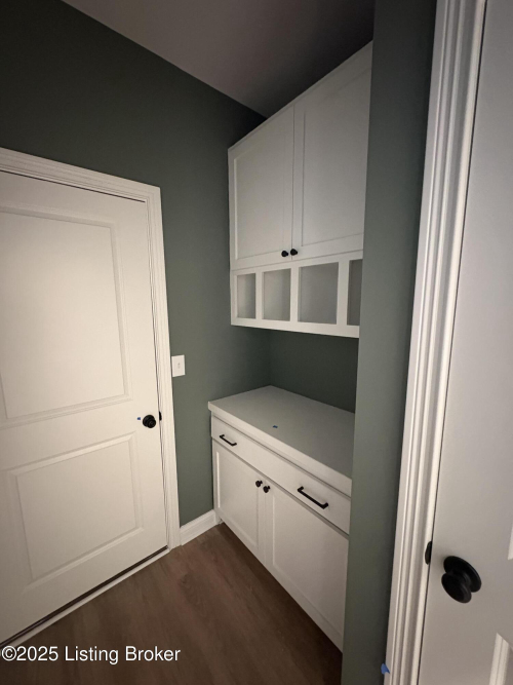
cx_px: 256
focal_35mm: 14
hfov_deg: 85.7
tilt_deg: -7.8
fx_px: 277
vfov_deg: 102.1
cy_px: 342
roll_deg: +0.5
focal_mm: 2.22
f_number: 2.2
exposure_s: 1/30
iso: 1250
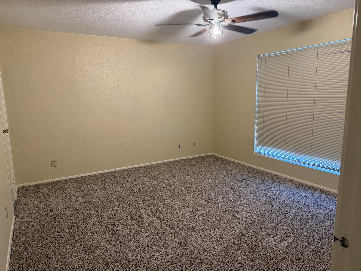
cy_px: 136
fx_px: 250
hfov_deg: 71.6
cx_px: 180
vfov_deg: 56.8
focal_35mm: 24
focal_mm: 6.76
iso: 400
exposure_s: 1/120
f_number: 1.78
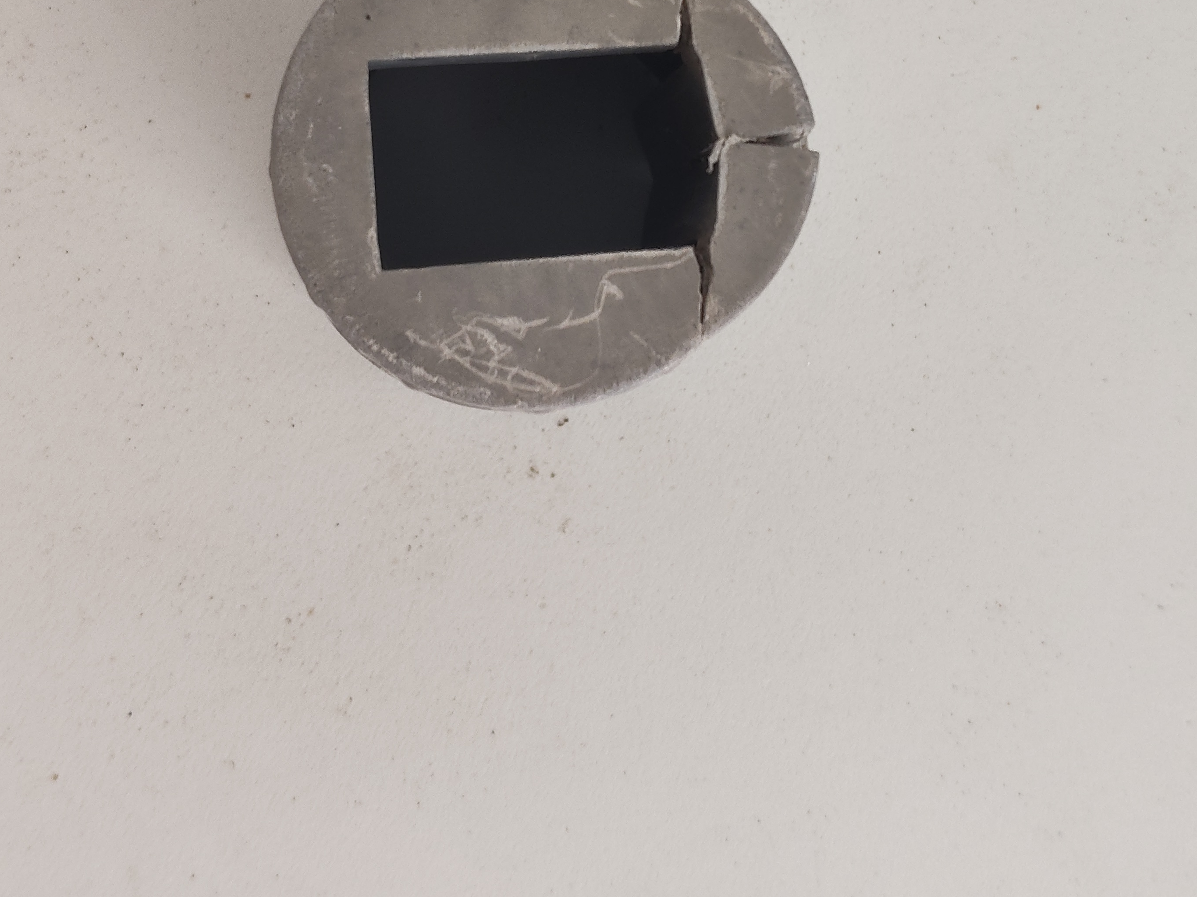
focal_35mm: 75
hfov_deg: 26.0
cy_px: 99
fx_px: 2593
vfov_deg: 19.3
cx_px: 569
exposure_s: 1/50
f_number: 1.88
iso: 787
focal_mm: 5.56
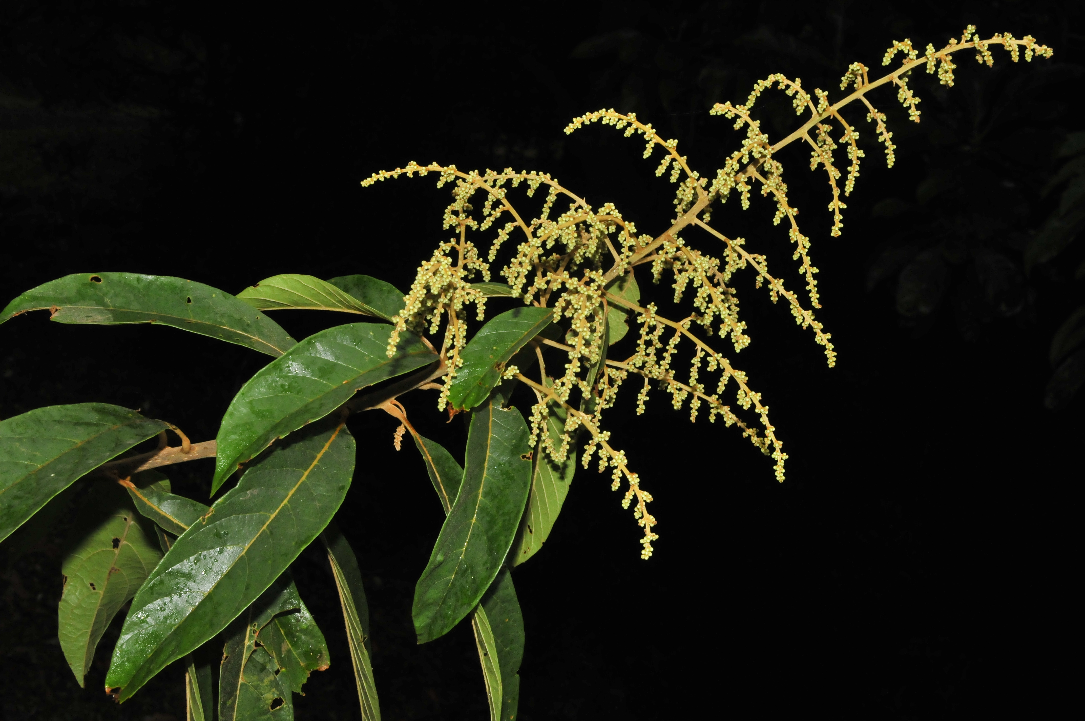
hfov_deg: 46.4
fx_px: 1264
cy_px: 360
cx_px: 542
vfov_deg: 31.8
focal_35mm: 42
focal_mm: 28
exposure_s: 1/160
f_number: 14
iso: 800
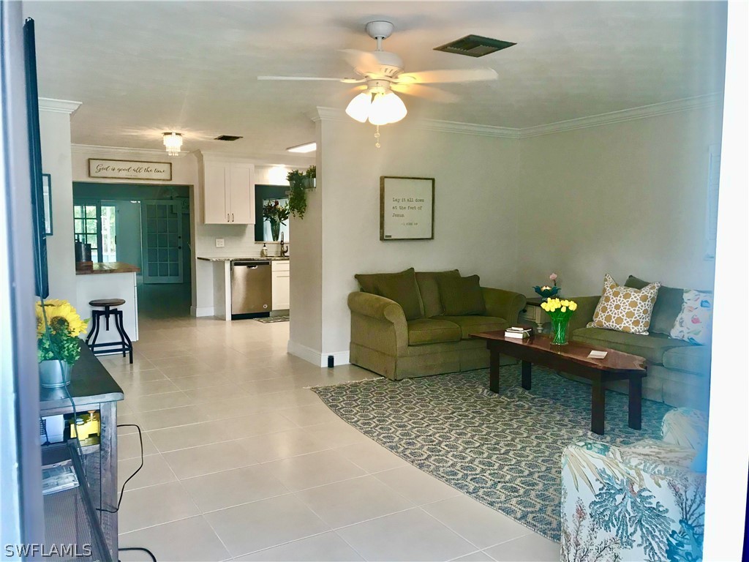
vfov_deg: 49.7
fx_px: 606
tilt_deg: -4.1
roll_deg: -0.1
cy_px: 281
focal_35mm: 28
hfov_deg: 63.4
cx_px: 374
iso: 25
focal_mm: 3.99
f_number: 1.8
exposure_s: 1/30
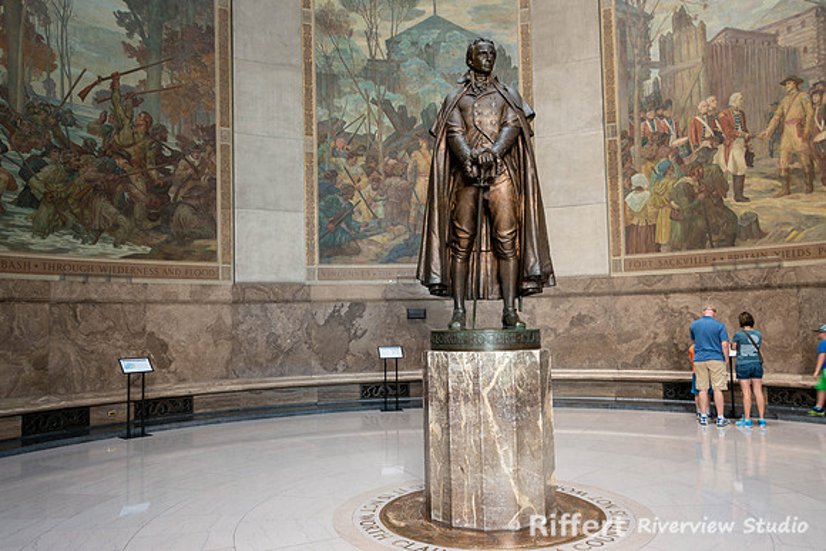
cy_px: 276
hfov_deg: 64.5
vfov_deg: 45.6
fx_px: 655
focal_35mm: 29
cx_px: 413
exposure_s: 1/13
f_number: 8
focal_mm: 28
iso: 800
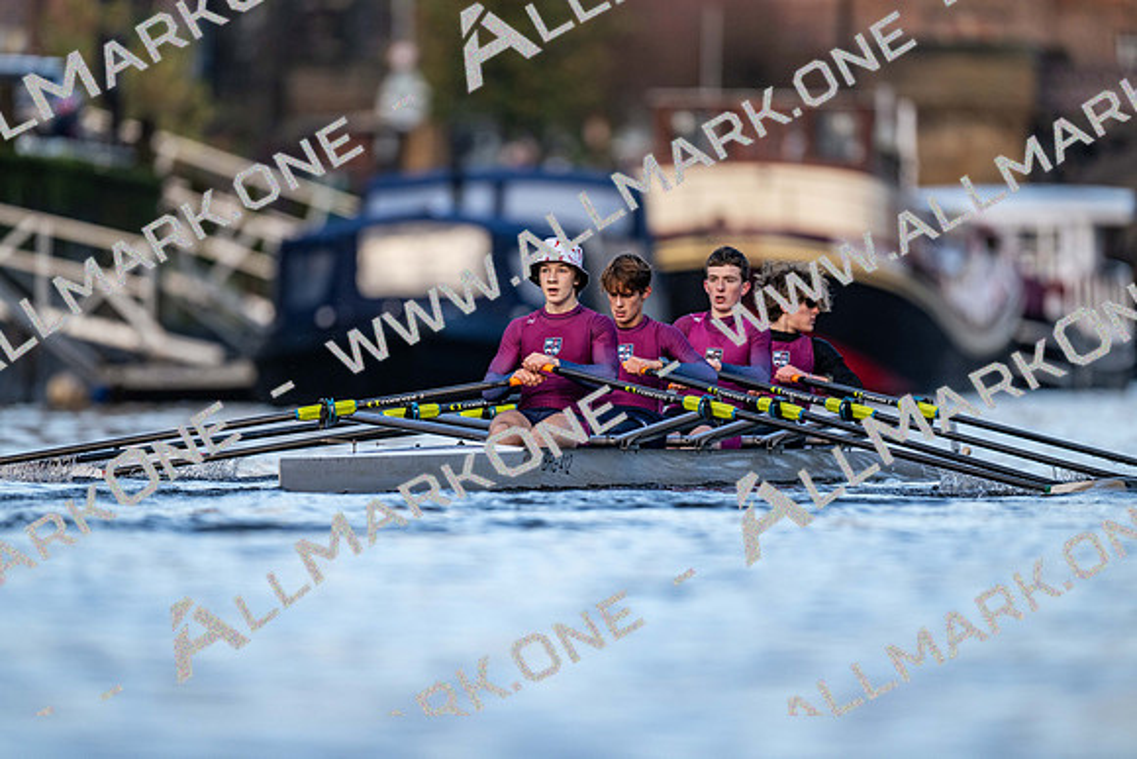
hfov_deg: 3.4
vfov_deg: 2.3
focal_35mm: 600
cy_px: 380
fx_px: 18954
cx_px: 568
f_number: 4
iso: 1000
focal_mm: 600
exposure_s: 1/2500
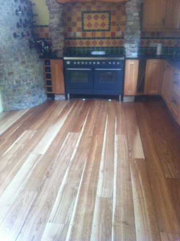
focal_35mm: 35
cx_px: 90
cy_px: 120
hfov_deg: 40.6
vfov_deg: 52.7
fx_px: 243
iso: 250
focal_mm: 3.85
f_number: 2.8
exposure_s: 1/15
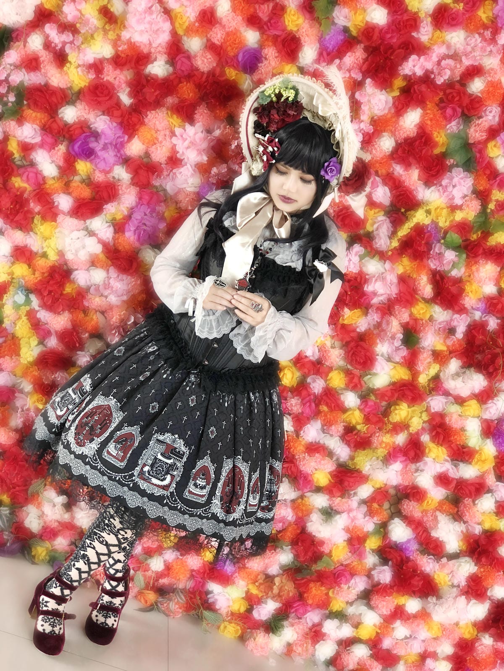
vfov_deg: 33.8
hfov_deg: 25.7
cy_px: 336
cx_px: 252
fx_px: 1107
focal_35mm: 57
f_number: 2.8
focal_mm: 6.6
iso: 200
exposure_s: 1/60
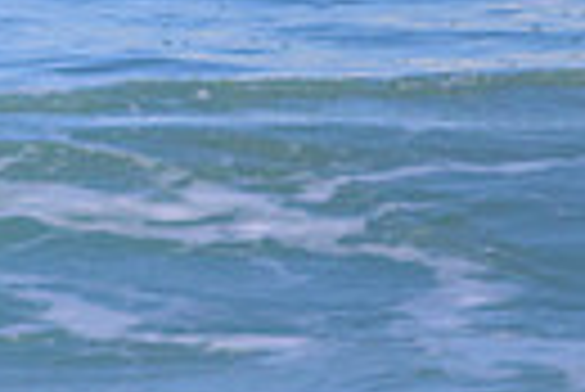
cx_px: -657
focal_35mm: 3564
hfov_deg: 0.6
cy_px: -367
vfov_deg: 0.4
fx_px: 57979
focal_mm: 800
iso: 1800
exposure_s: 1/1600
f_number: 11
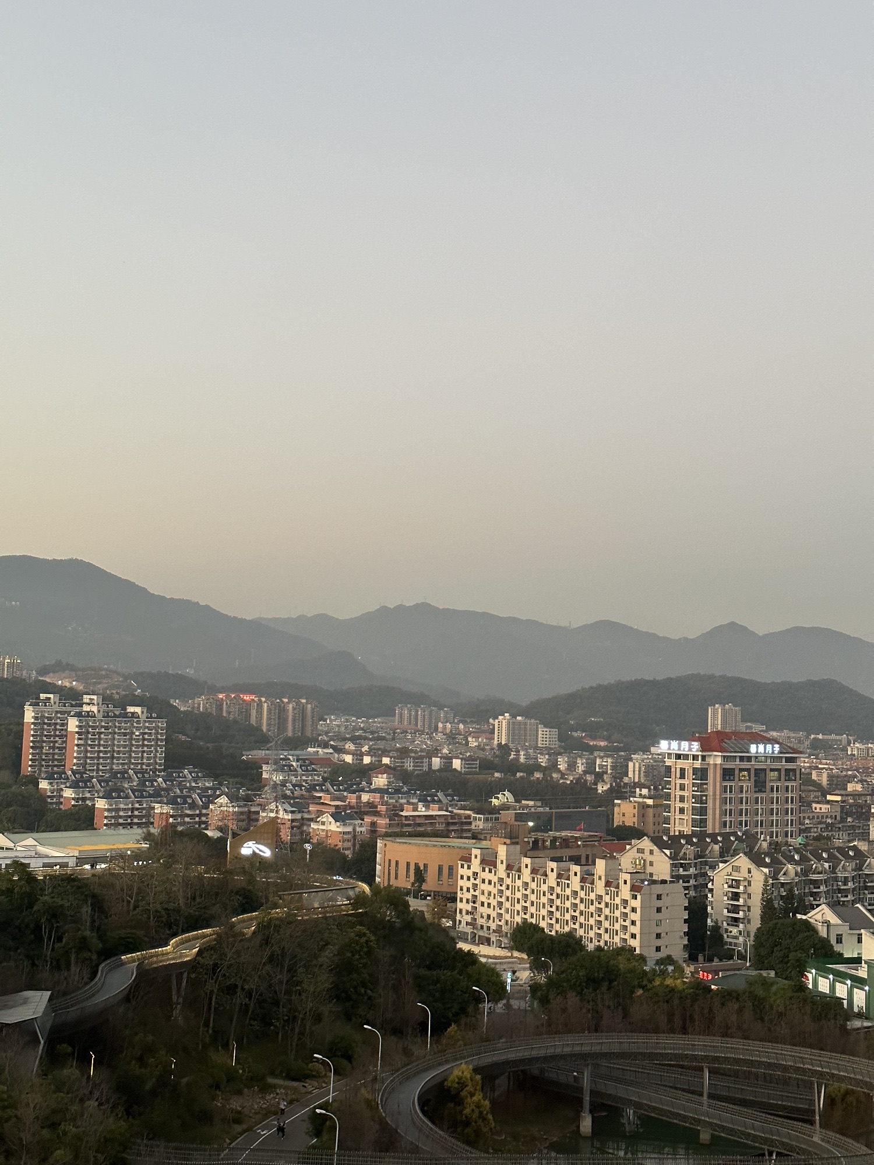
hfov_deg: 30.3
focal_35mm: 48
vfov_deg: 39.7
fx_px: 1616
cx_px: 437
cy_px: 582
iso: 200
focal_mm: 6.86
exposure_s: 1/60
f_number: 1.78
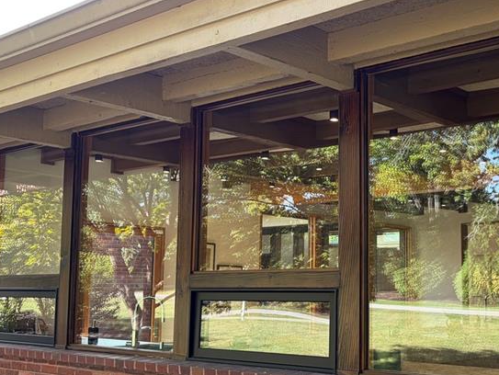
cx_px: 346
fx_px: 707
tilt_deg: +7.5
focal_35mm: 49
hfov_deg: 38.3
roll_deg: +0.7
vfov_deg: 29.7
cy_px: 204
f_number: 1.6
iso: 40
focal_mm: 5.96
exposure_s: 1/161
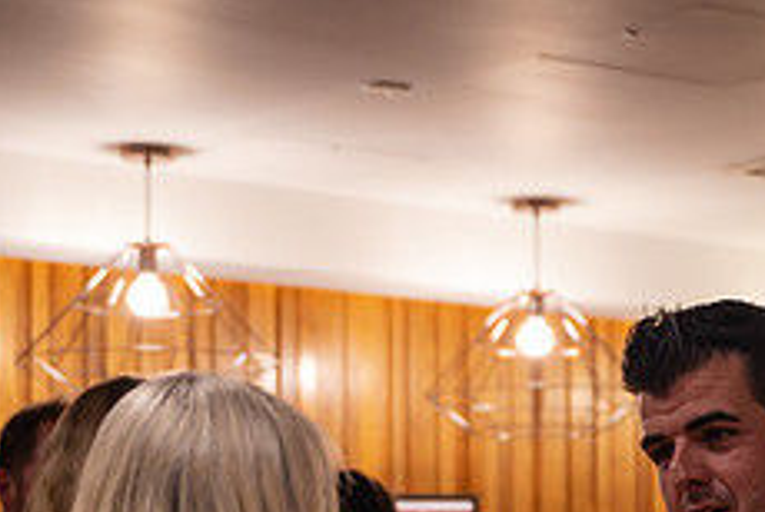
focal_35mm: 126
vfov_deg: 10.8
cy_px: 534
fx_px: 2681
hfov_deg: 16.1
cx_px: 602
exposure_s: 1/60
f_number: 2.8
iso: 1250
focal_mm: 50
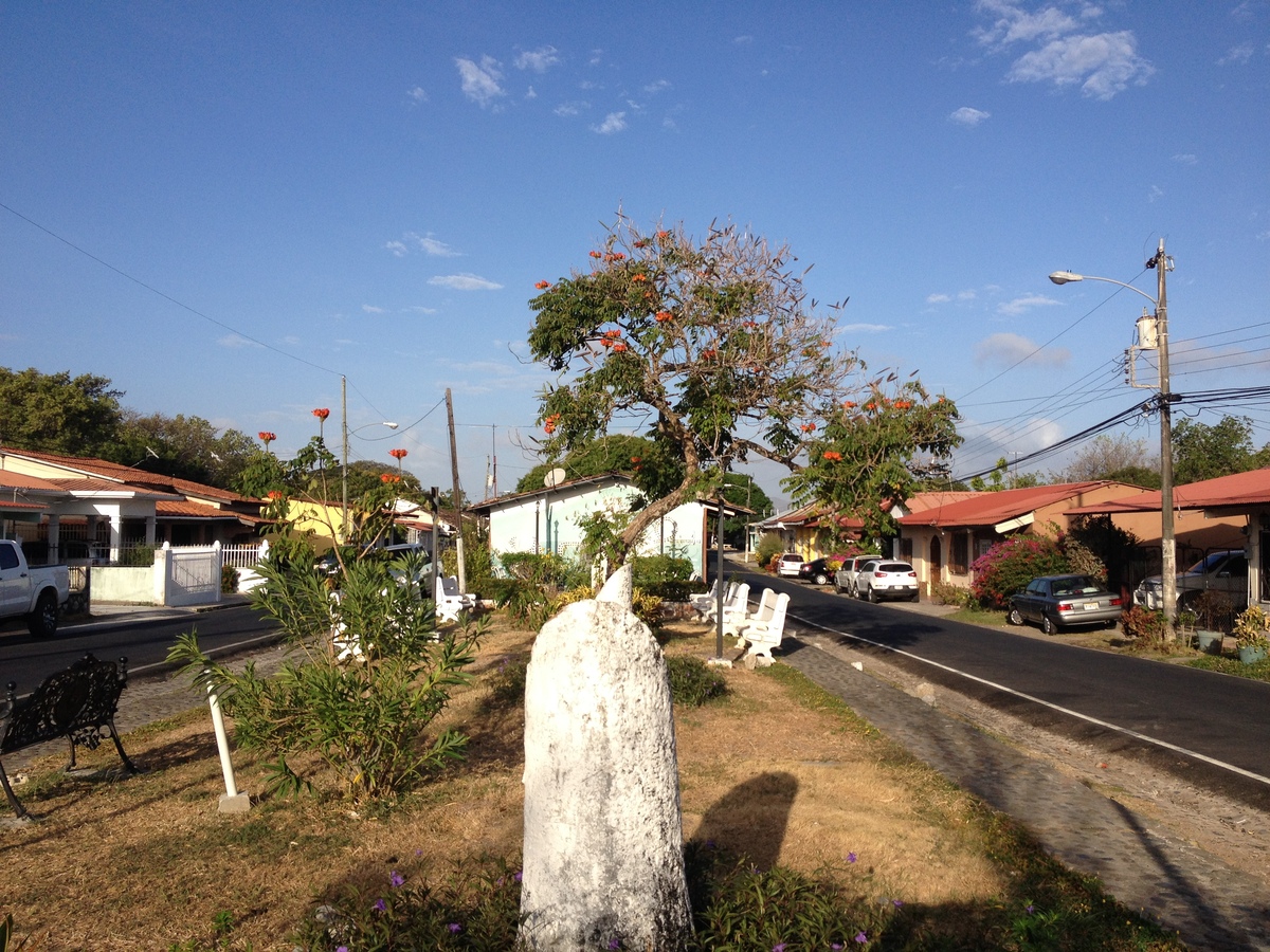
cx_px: 635
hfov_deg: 52.6
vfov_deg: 40.7
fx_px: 1284
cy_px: 476
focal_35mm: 35
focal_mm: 4.28
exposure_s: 1/1783
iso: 50
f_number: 2.4
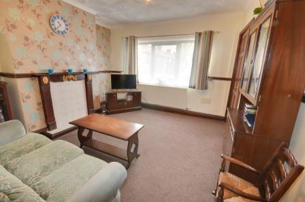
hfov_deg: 100.5
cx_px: 152
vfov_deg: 77.1
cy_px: 101
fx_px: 127
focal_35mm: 15
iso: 400
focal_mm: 10
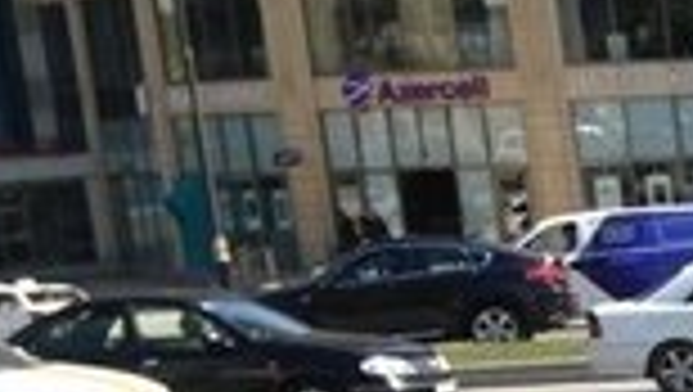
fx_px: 2833
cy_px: 791
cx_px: 1364
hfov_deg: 12.4
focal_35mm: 154
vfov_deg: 7.6
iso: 50
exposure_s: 1/1004
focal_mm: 4.12
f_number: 2.4
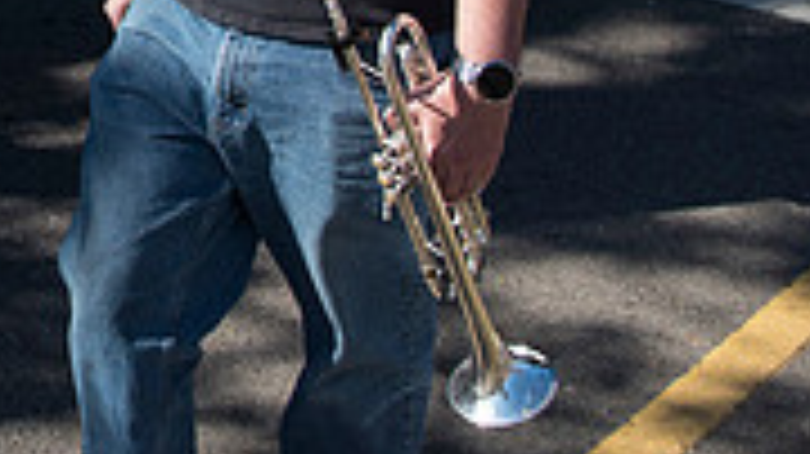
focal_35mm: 81
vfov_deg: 13.5
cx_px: -207
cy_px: -344
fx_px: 1739
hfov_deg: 23.5
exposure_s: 1/1600
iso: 250
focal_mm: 24
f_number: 4.5
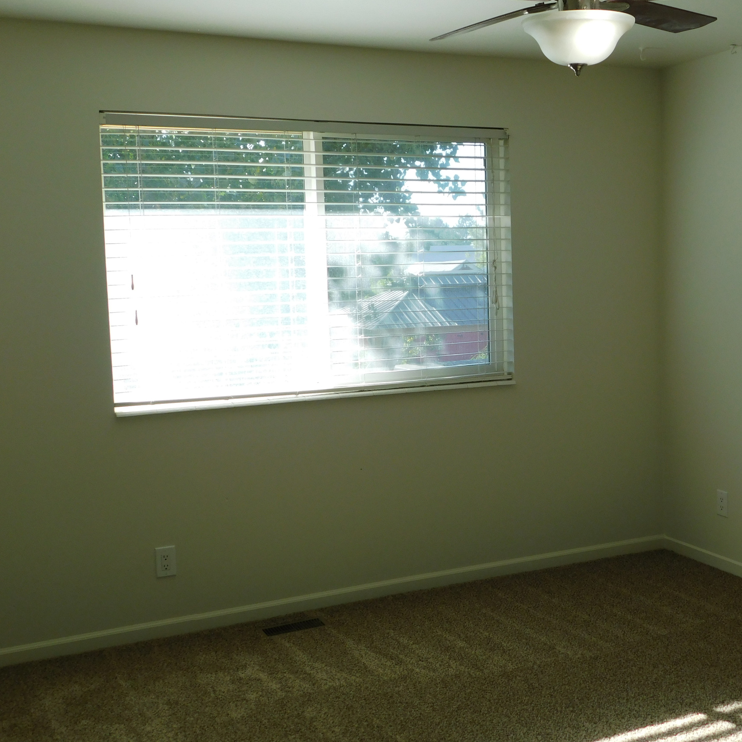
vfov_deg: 39.2
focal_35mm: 43
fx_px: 1043
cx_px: 484
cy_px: 370
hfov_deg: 38.8
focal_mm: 6.3
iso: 125
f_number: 3.5
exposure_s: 1/100
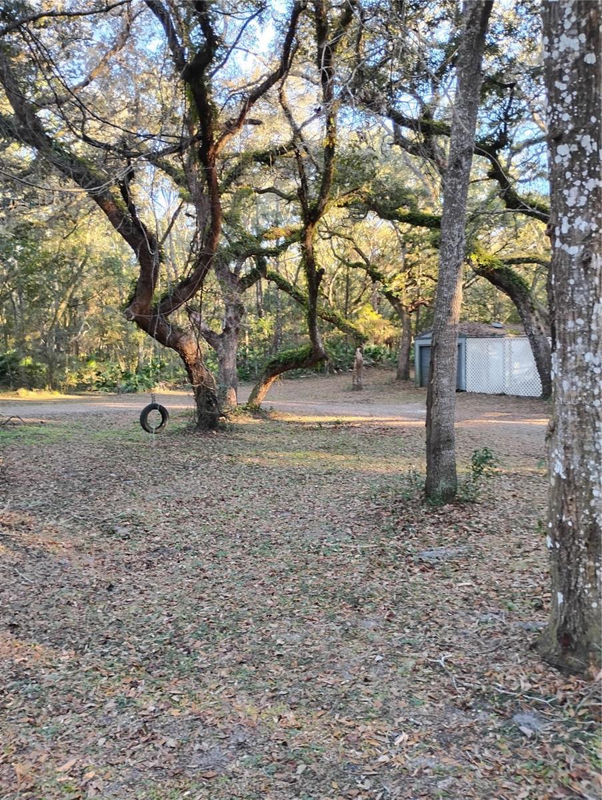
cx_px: 301
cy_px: 400
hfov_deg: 49.8
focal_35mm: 28
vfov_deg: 63.4
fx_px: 648
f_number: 1.8
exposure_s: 1/60
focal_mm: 4.26
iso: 478
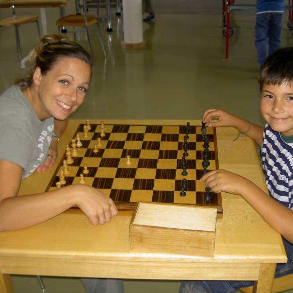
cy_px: 149
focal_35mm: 47
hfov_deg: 36.1
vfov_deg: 36.1
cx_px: 143
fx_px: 450
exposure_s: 1/60
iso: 100
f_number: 2.8
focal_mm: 8
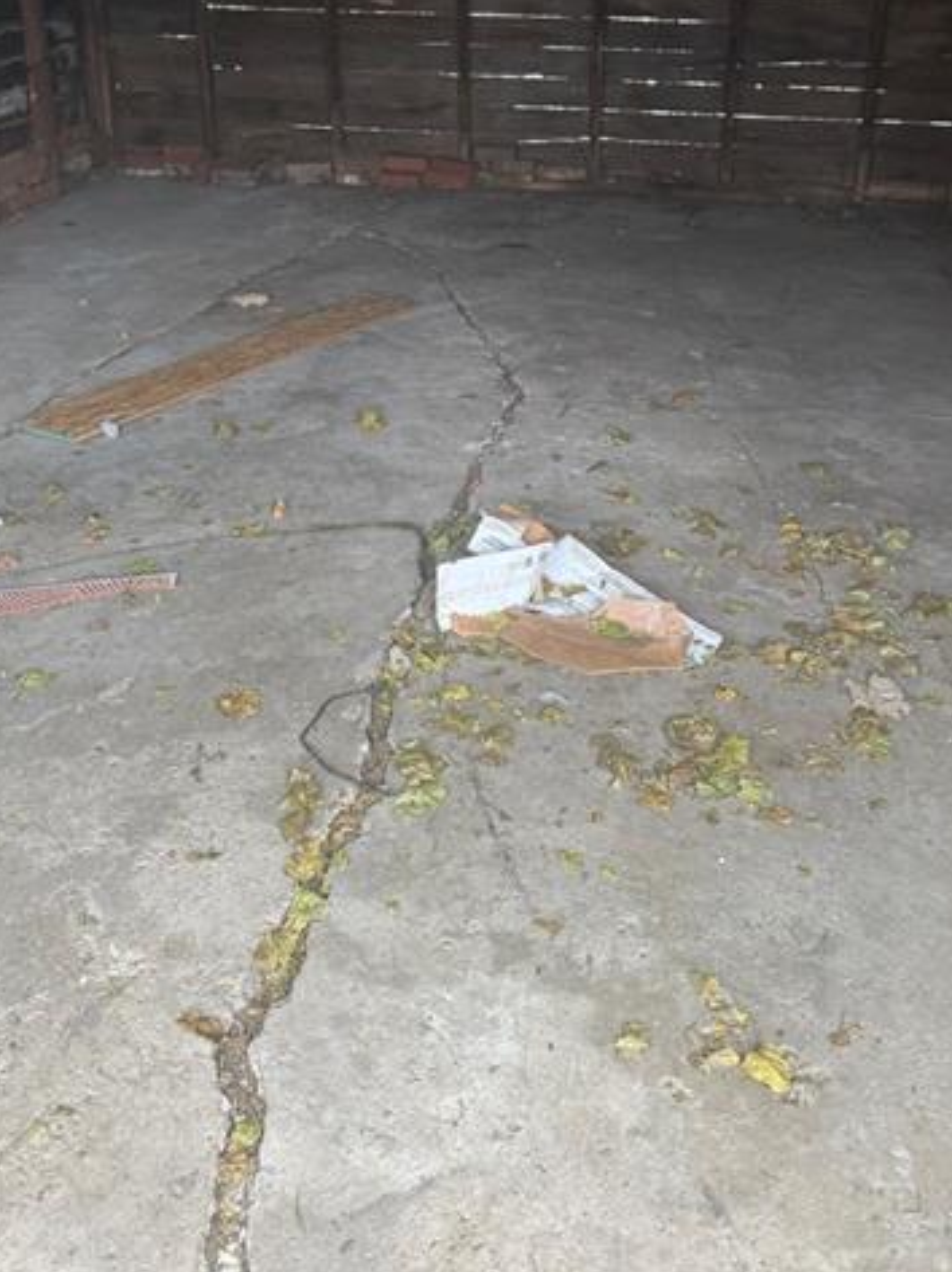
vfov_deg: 47.1
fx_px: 1432
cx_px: 457
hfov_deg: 36.8
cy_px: 420
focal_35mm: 39
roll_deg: -0.7
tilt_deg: -19.7
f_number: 1.78
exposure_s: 1/90
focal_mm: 6.76
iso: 200
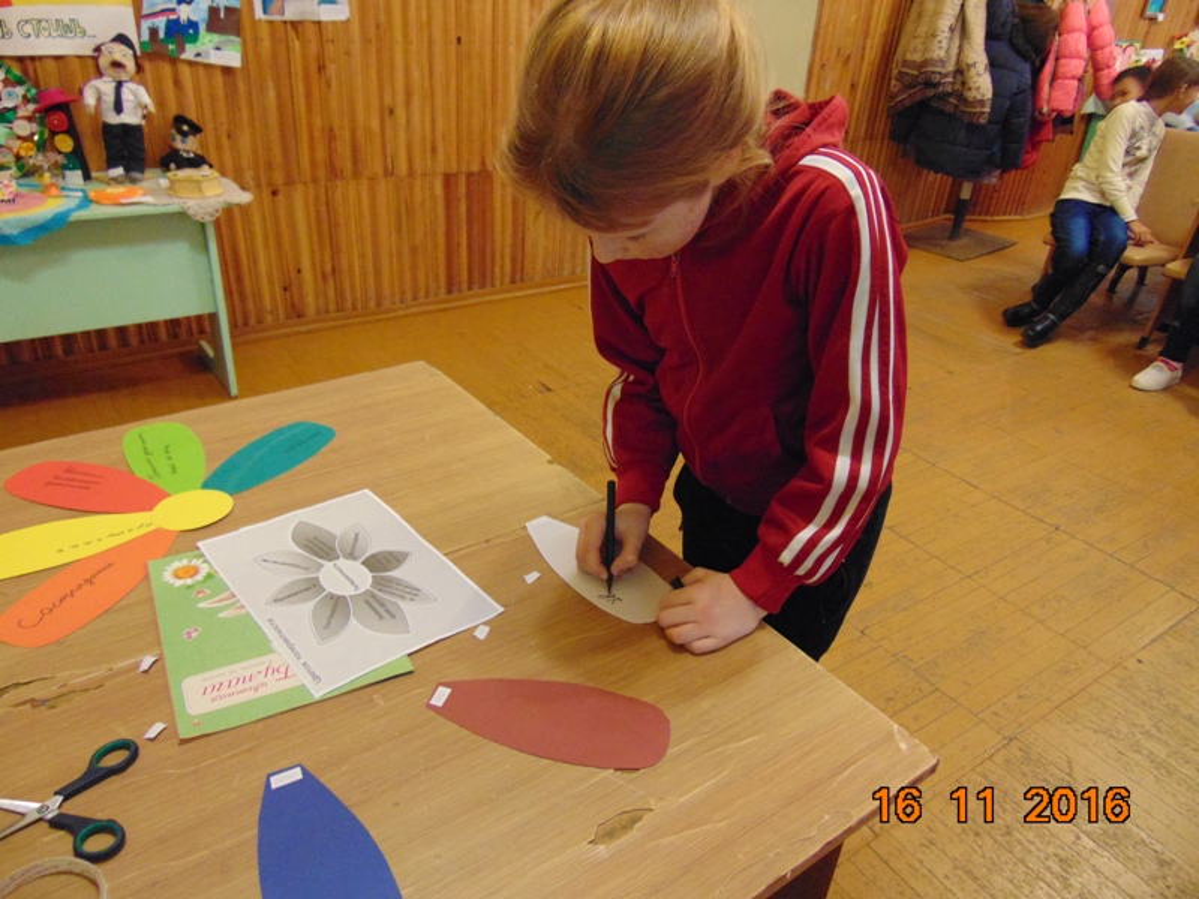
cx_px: 600
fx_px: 866
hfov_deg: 69.4
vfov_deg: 54.9
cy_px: 450
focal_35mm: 25
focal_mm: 4.5
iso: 400
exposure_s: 1/20
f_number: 3
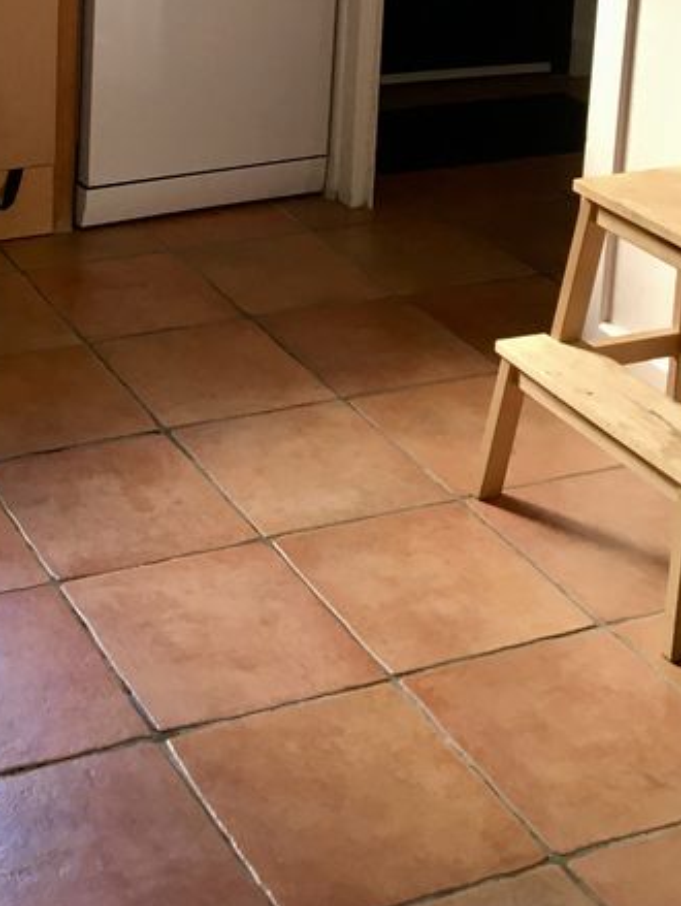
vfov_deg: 26.9
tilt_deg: -11.5
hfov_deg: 21.6
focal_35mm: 66
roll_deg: -1.2
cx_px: 19
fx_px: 1729
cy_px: -101
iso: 100
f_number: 2.2
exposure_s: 1/33
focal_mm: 4.15
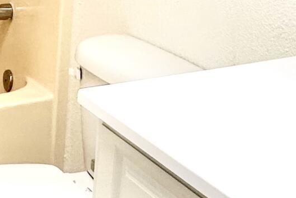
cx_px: 159
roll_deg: -5.0
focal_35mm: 83
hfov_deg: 24.5
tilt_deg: -8.6
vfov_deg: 15.9
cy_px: -37
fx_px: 683
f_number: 2.2
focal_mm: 2.22
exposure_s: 1/99
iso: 160
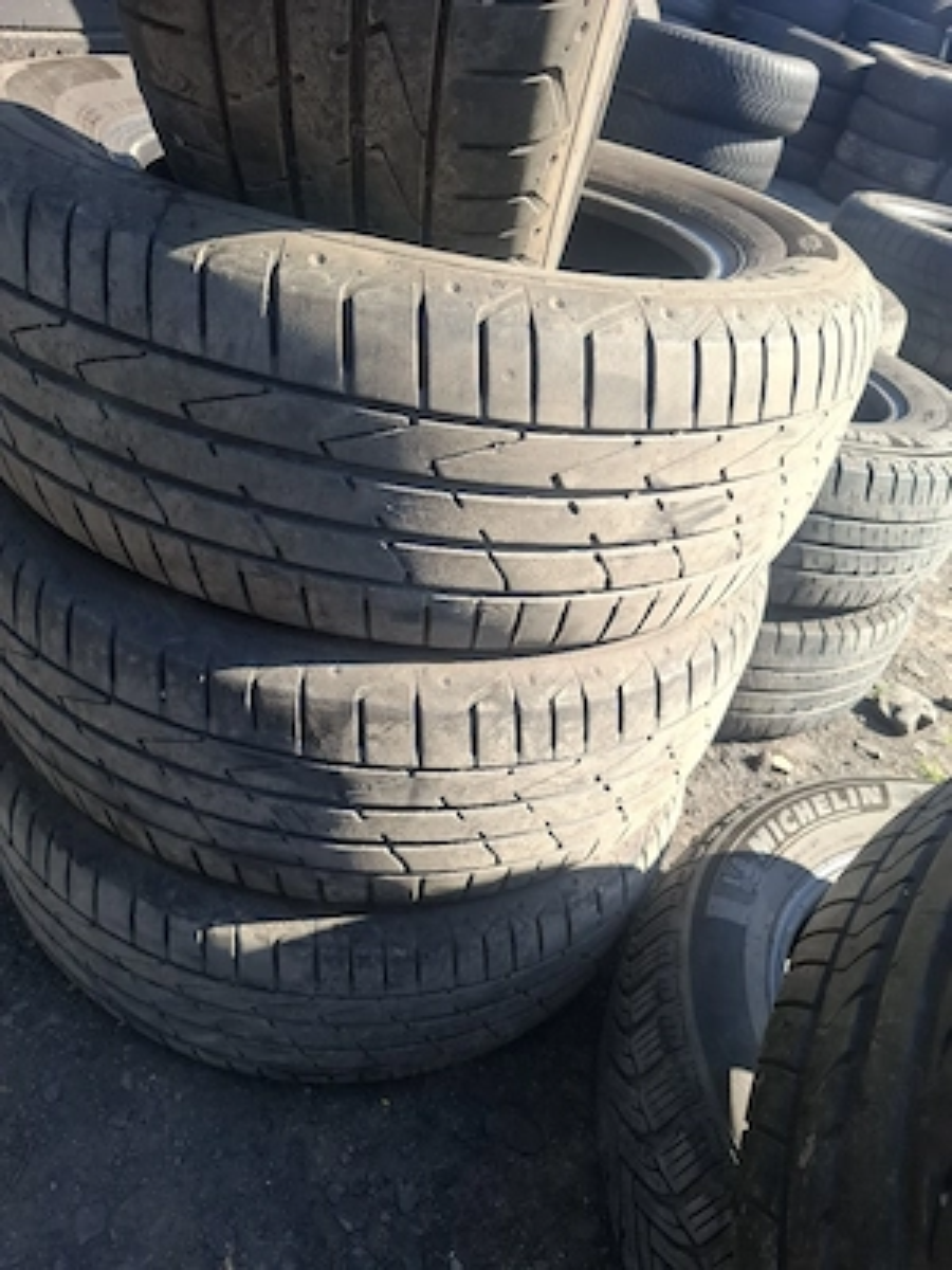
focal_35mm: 23
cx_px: 476
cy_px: 635
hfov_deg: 58.9
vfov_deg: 73.9
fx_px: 843
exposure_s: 1/435
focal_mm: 5.54
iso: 50
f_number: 1.8
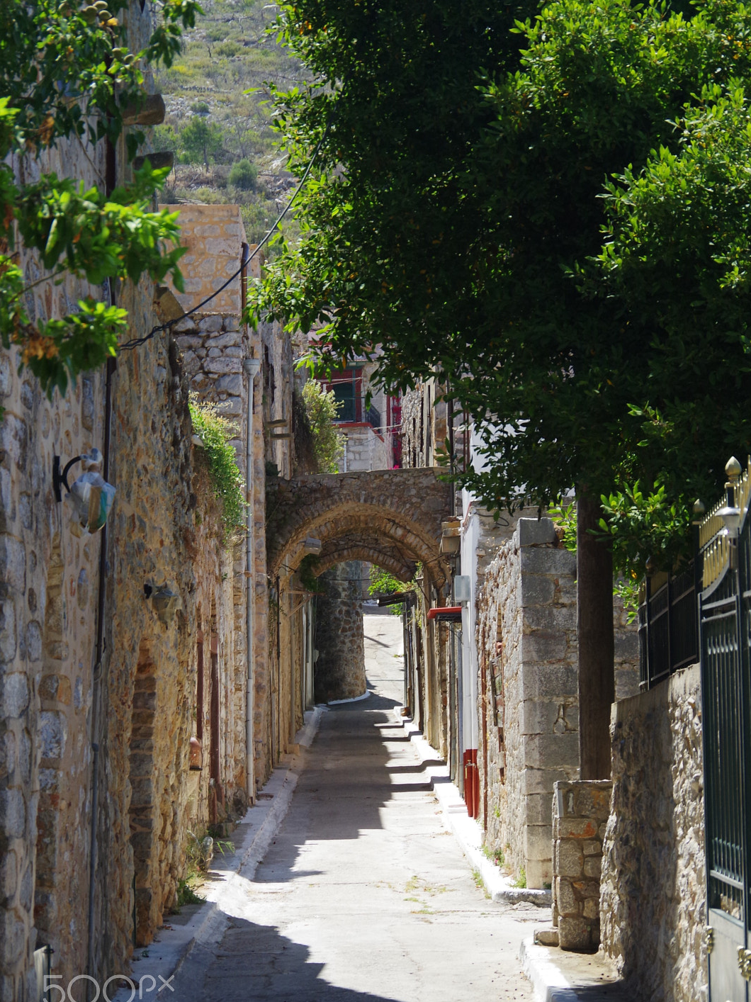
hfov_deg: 13.3
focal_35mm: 111
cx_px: 377
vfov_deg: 17.7
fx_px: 3212
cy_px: 517
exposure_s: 1/125
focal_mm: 68
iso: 400
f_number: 8
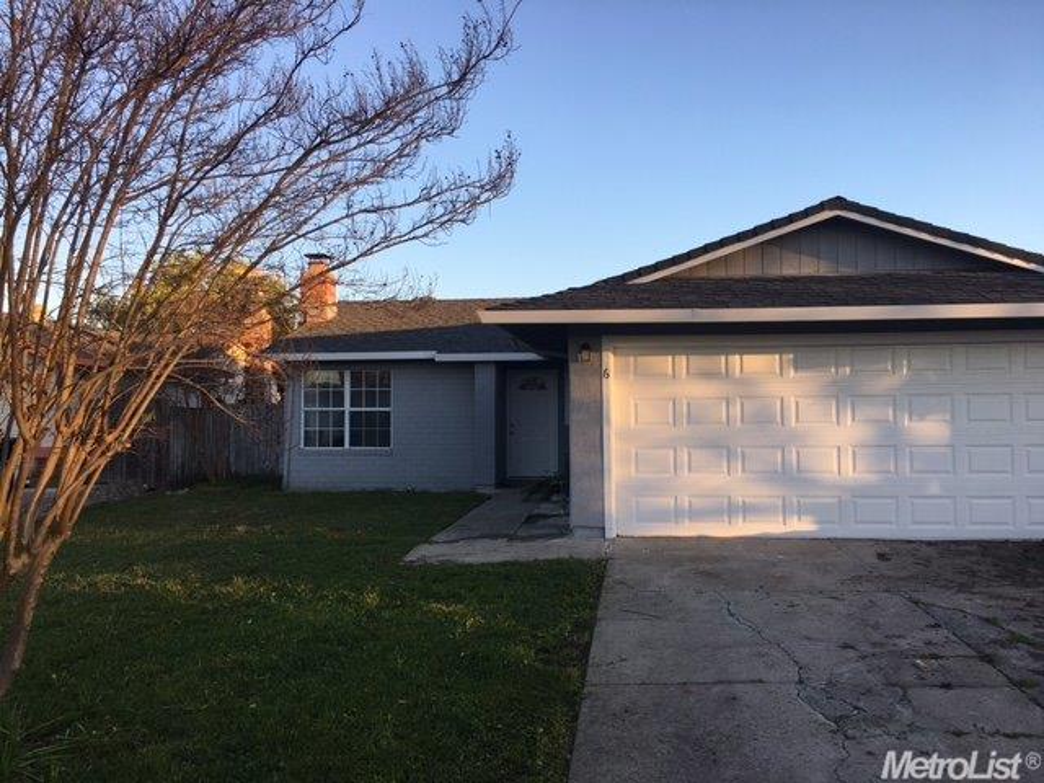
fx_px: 875
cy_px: 392
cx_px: 522
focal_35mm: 29
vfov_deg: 48.2
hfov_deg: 61.7
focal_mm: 4.15
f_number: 2.2
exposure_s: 1/342
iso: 25
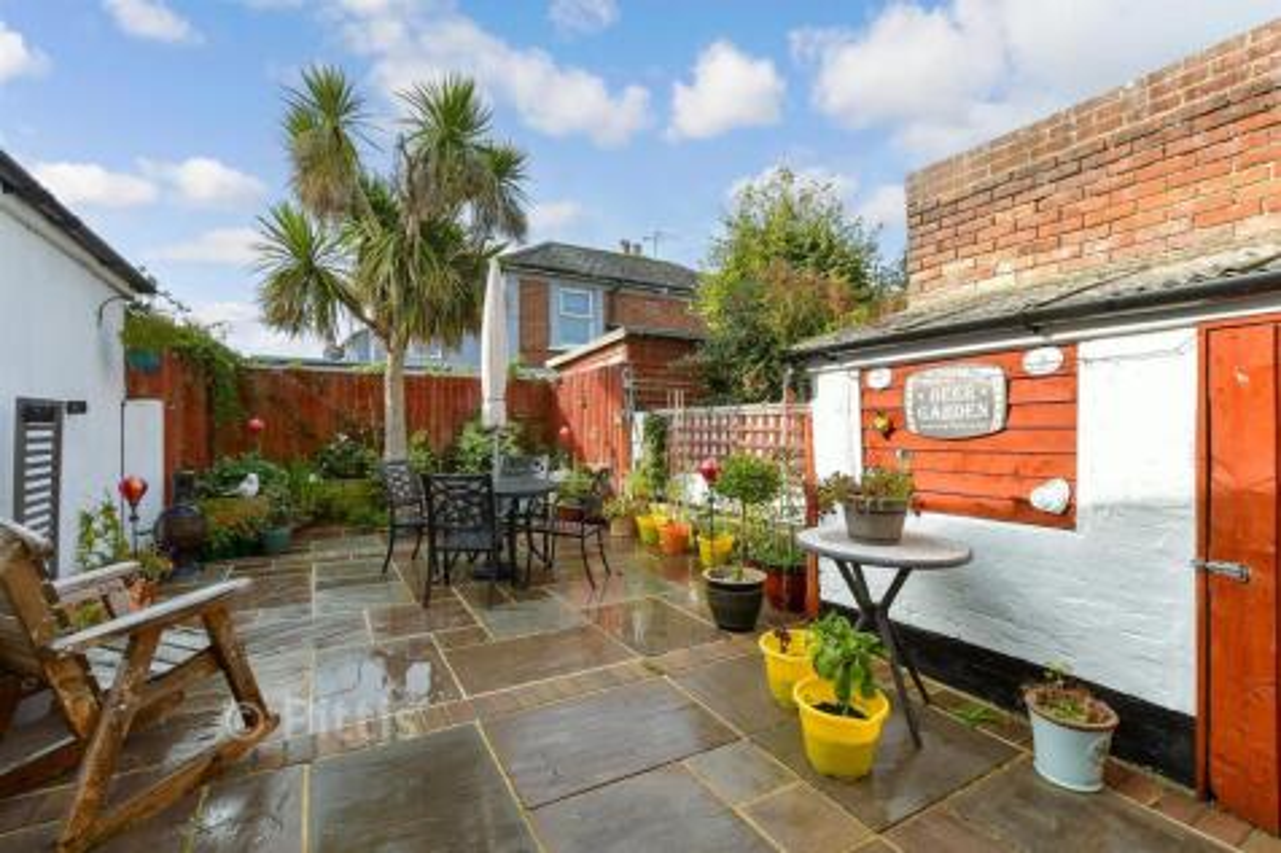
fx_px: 534
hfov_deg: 100.4
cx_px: 640
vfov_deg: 77.3
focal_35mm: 15
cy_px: 426
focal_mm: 10
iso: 160
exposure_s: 1/125
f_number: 8
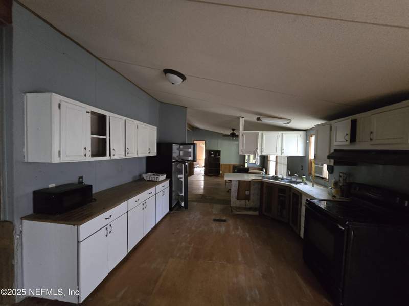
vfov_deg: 89.9
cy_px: 153
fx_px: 154
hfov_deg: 106.2
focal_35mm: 13
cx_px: 204
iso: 1250
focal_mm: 2.2
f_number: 2.2
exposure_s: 1/24
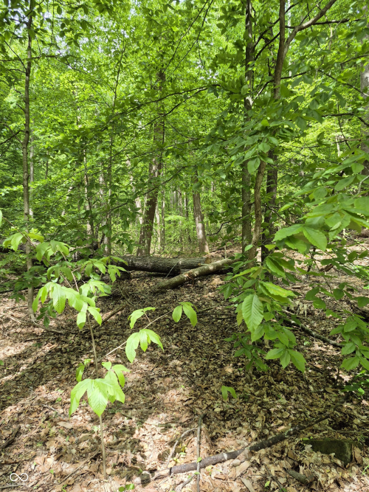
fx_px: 327
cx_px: 184
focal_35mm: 23
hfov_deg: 58.9
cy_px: 246
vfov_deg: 73.9
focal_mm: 5.4
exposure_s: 1/180
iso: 25
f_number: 1.8
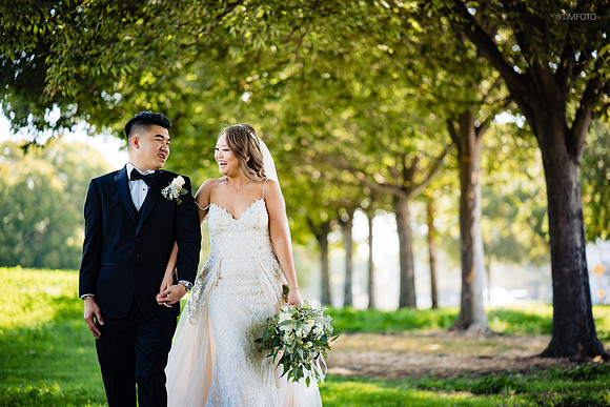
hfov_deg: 23.9
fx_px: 1441
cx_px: 305
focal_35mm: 85
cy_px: 204
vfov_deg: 16.1
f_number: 1.8
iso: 160
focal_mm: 85
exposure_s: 1/400
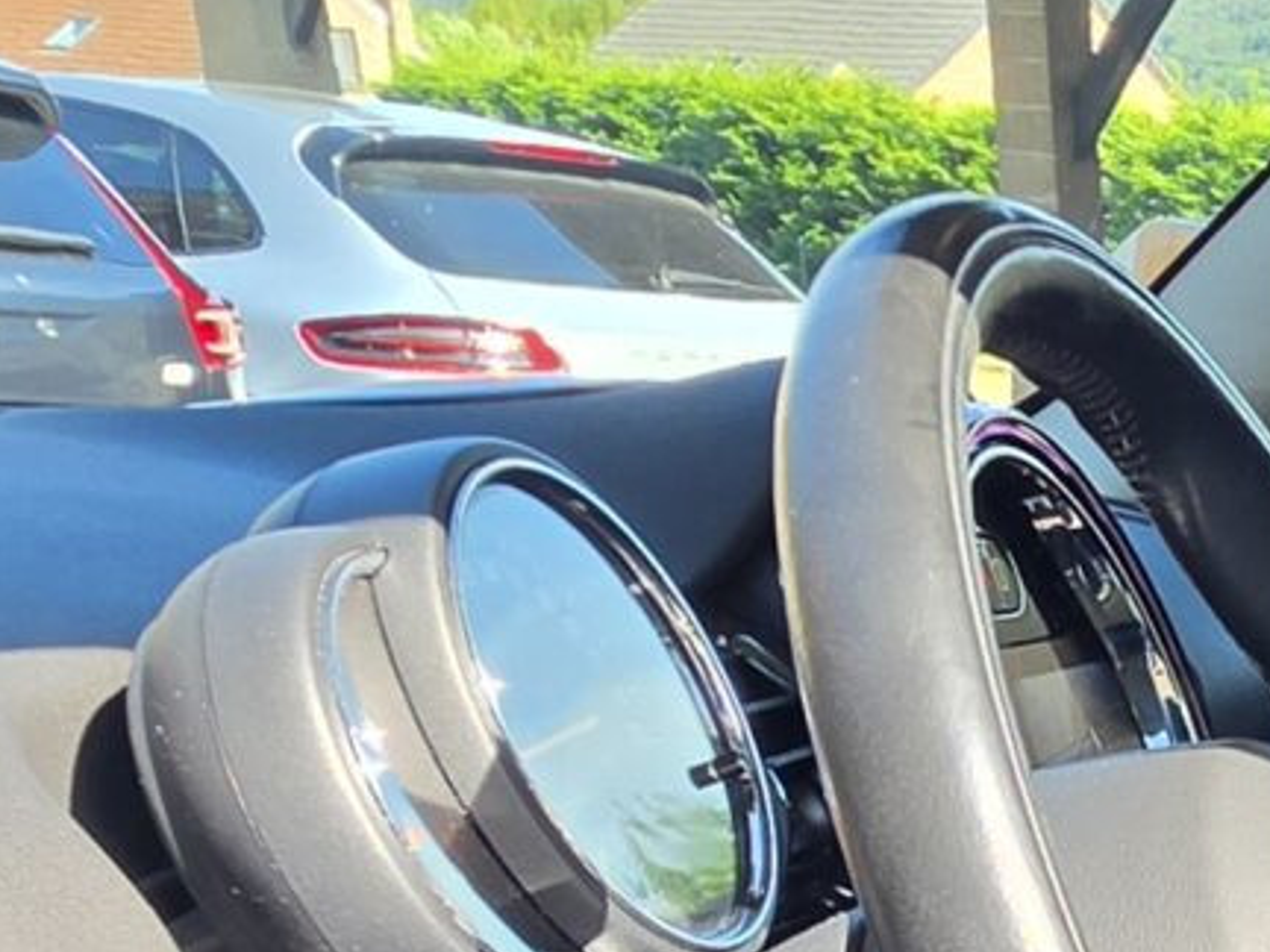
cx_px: 2058
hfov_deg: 20.5
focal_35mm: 77
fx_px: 2825
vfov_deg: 16.7
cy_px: 1572
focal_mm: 2.2
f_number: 1.9
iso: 16
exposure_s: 1/111
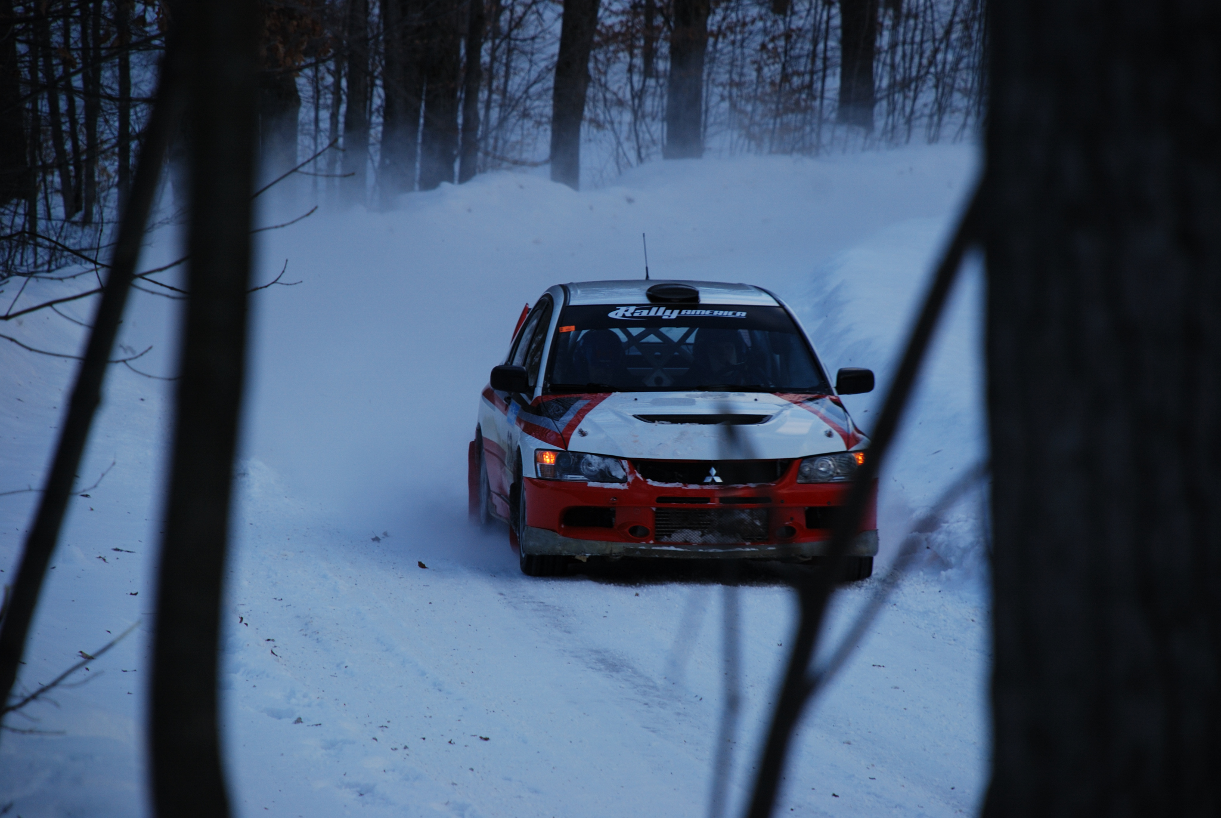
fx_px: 6876
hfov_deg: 10.1
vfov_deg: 6.8
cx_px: 610
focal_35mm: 202
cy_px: 409
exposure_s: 1/200
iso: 200
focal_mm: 135
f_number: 5.6
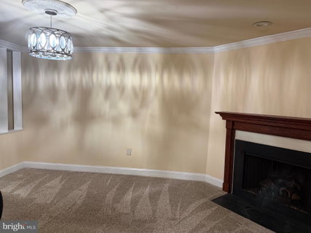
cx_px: 156
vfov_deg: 56.8
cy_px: 116
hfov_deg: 71.6
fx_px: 216
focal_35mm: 24
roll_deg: -2.4
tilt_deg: -4.5
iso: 400
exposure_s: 1/60
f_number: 1.78
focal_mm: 6.76
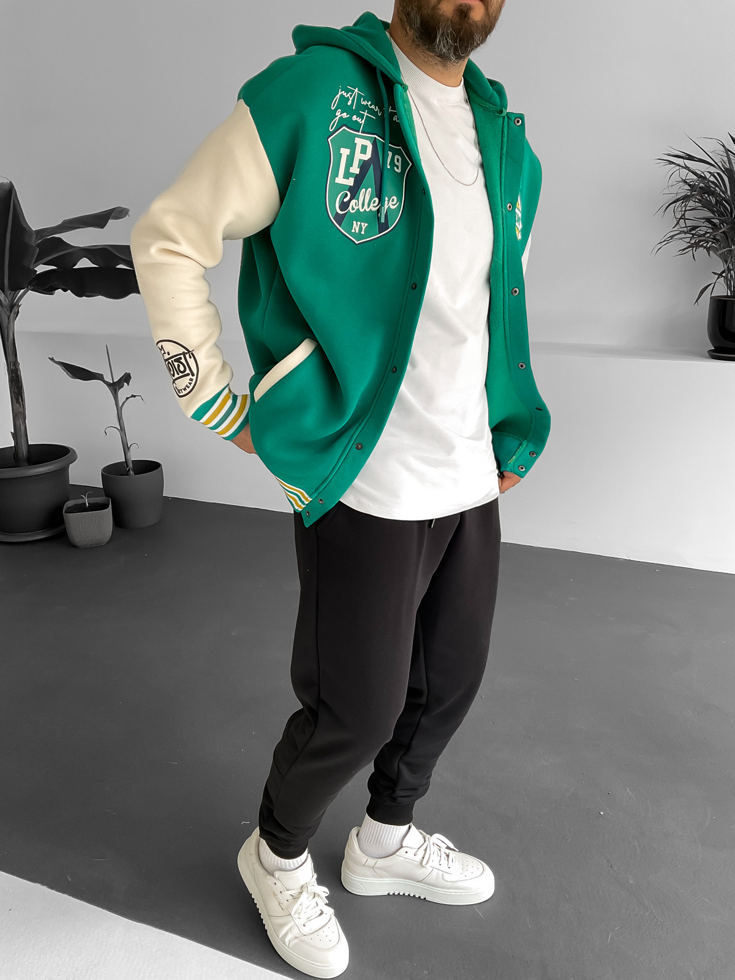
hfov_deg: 48.2
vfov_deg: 61.7
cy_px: 490
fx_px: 821
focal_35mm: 29
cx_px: 368
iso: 50
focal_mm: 3
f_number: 1.8
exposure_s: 1/120
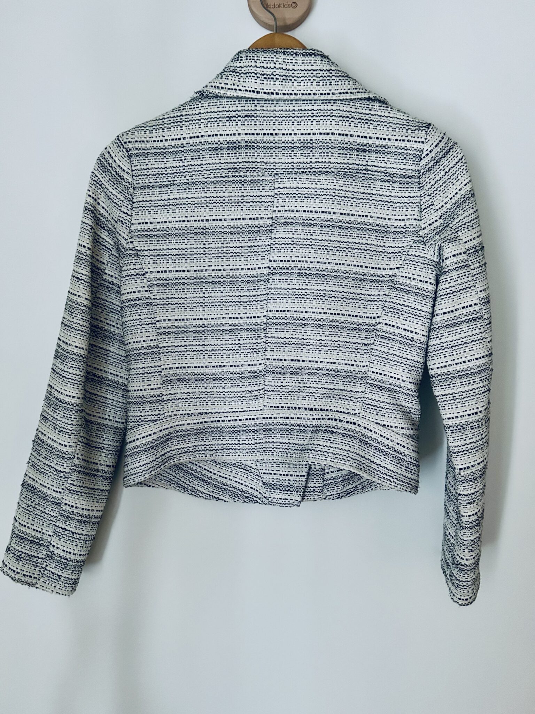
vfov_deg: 67.3
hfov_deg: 53.1
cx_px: 268
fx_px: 536
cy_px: 357
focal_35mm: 26
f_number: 1.5
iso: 640
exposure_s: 1/40
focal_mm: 5.7
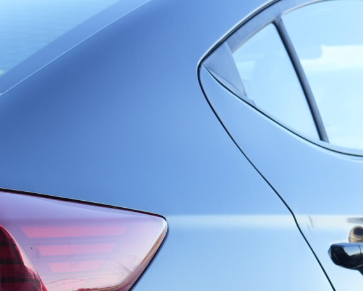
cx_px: -59
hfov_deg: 12.7
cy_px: 362
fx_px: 1591
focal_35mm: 148
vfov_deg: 10.3
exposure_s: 1/200
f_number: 4
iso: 200
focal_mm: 35
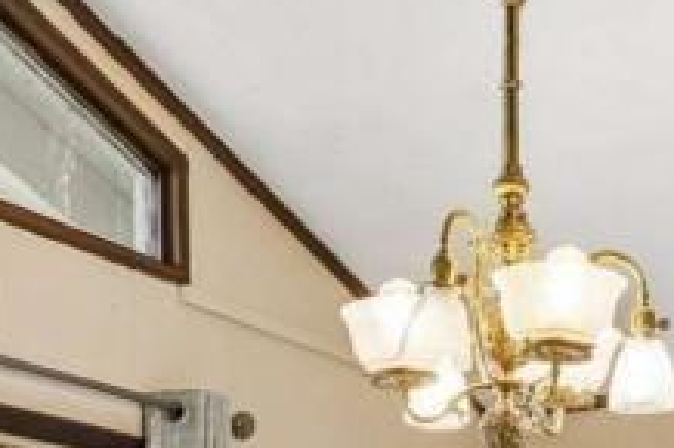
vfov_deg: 14.0
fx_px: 1646
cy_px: 772
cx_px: 507
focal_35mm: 88
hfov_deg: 22.9
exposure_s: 1/50
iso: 800
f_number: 8
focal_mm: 16
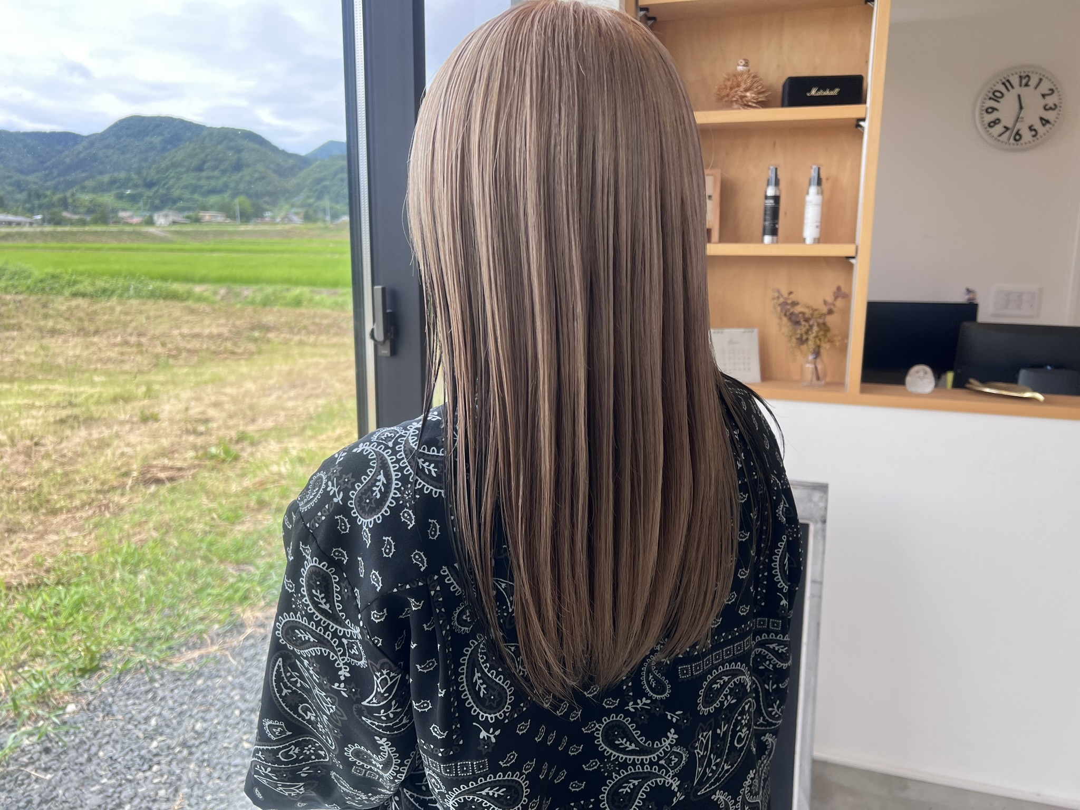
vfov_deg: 53.1
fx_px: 811
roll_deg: -1.7
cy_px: 405
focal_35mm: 26
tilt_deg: -11.3
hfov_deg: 67.3
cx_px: 540
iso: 50
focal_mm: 5.7
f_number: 1.5
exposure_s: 1/539
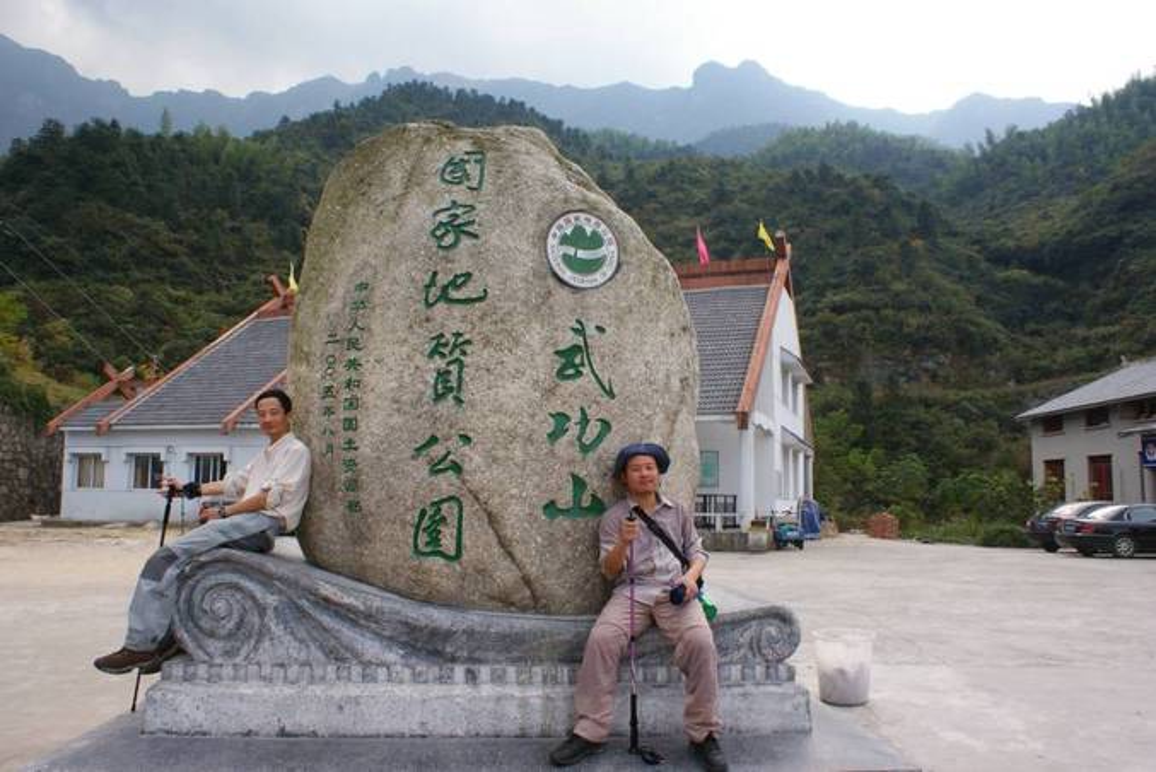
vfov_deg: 48.0
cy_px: 386
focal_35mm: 27
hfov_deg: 67.4
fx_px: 867
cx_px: 578
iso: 100
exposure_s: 1/80
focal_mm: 18
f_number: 9
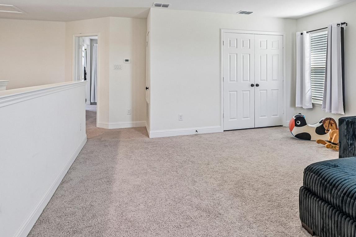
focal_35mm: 25
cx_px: 223
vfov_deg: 50.1
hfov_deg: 70.3
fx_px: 247
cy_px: 75
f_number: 8
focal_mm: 14
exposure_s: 1/10
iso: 400
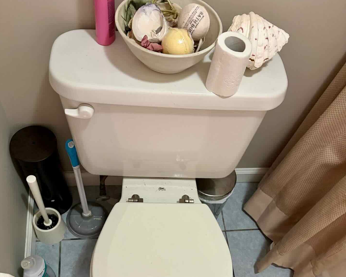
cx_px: 172
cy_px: 214
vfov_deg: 41.8
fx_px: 348
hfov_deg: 52.9
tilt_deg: -62.8
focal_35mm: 34
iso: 400
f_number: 1.6
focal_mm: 5.96
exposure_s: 1/40
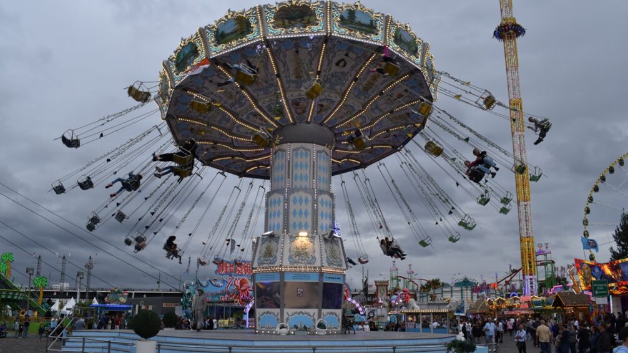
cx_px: 310
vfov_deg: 36.7
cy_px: 189
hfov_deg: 61.0
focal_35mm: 32
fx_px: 533
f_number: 8
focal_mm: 20
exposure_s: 1/250
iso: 400
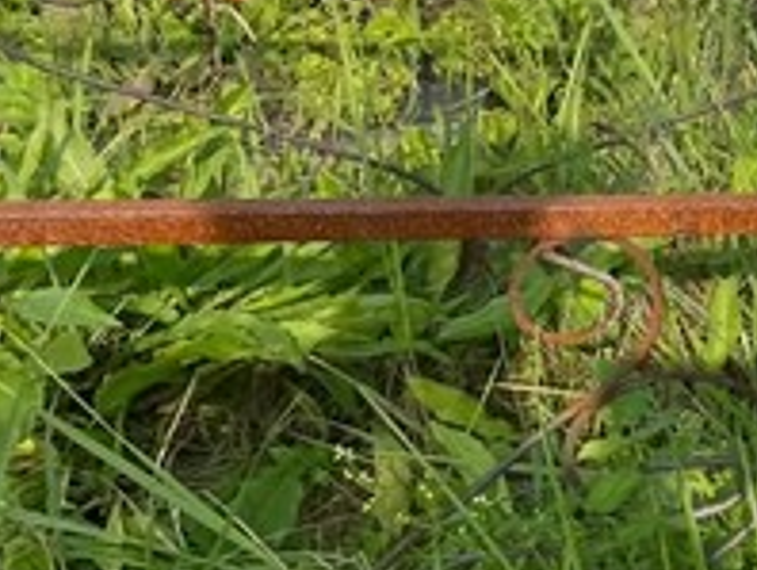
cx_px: 1525
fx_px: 2299
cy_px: 291
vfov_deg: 14.1
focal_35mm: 105
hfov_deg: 15.1
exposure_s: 1/2451
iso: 32
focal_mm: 4.2
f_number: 1.6
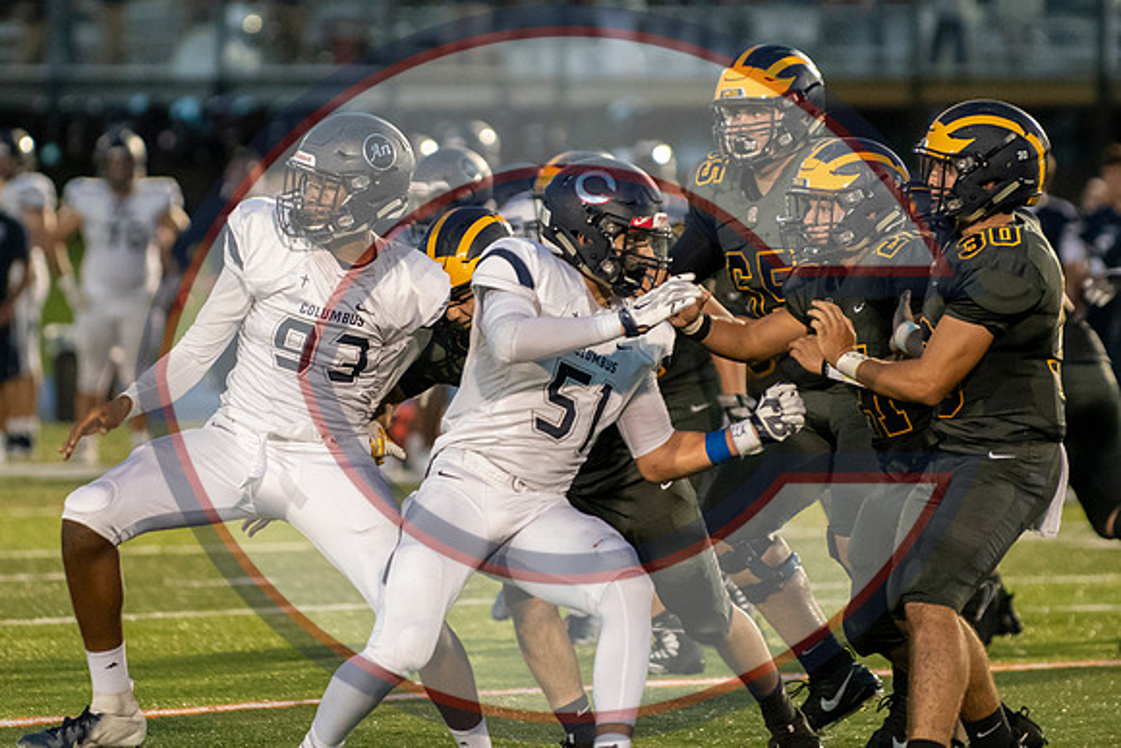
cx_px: 474
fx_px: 11695
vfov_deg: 3.7
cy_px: 280
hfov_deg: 5.5
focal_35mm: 375
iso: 6400
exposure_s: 1/1600
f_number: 2.8
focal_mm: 200
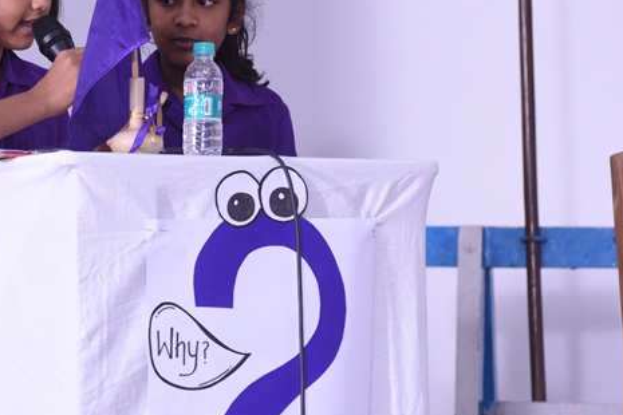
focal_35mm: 297
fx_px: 5139
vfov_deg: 4.6
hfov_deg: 6.9
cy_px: 239
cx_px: 162
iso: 1250
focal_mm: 135
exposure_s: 1/125
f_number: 5.6
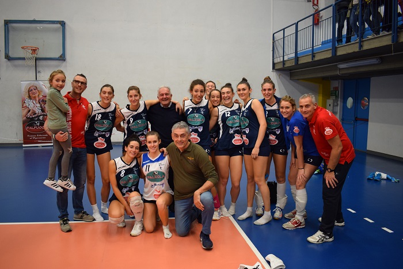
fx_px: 336
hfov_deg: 61.9
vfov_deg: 43.6
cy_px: 134
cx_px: 202
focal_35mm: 30
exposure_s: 1/60
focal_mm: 20
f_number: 4
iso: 800
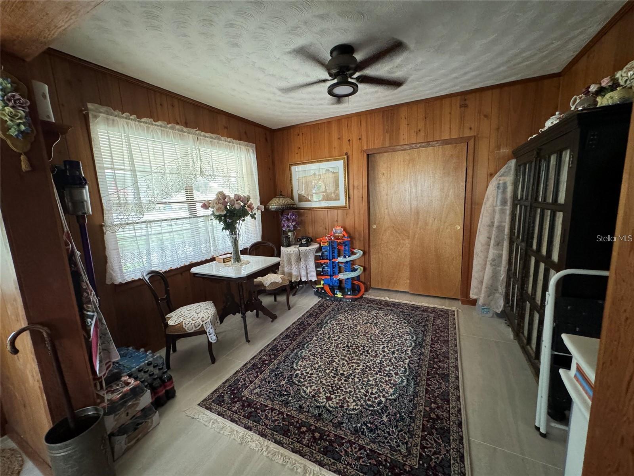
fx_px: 256
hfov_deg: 102.1
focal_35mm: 14
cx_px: 317
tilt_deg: -9.3
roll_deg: +2.2
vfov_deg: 85.7
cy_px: 238
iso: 640
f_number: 2.2
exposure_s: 1/60
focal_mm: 2.22
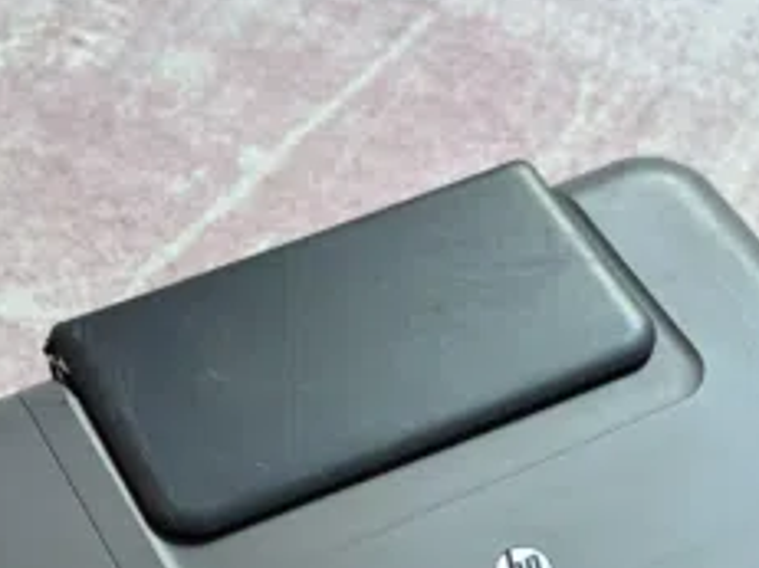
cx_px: 407
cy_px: 591
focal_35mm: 83
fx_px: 1819
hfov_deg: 23.6
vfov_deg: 17.3
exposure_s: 1/40
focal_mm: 6.86
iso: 640
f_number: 1.78
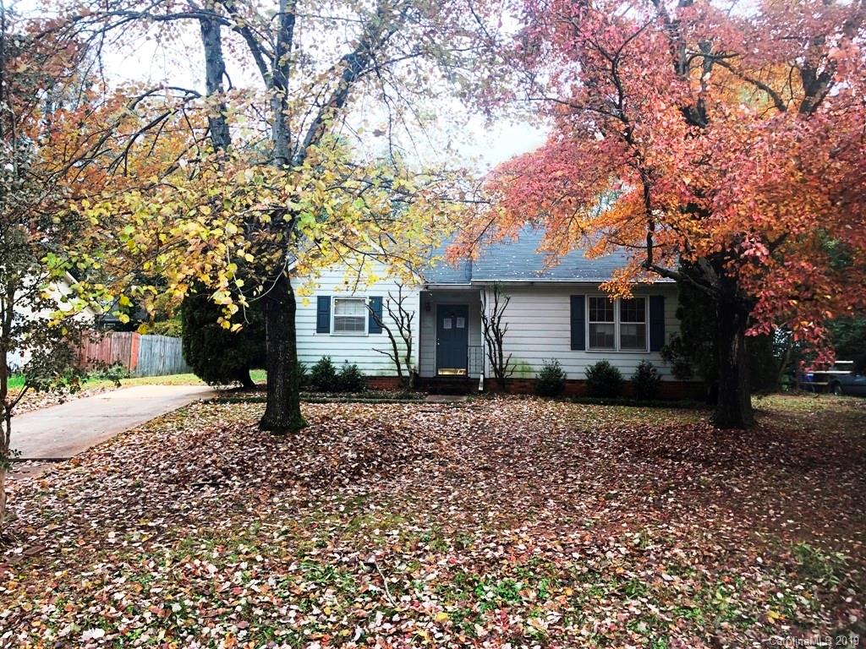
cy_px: 324
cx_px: 433
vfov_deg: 49.7
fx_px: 700
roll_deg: -0.5
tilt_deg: +3.5
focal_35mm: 28
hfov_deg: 63.4
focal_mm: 3.99
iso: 20
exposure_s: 1/128
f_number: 1.8
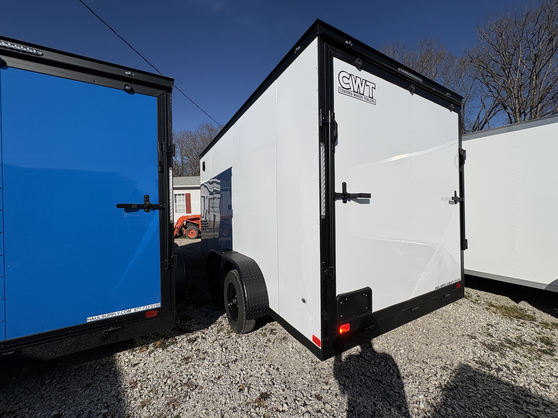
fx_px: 226
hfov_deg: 102.1
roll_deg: +1.8
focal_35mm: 14
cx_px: 279
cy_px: 209
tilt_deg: +0.2
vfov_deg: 85.7
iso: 50
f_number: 2.2
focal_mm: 2.22
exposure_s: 1/6667
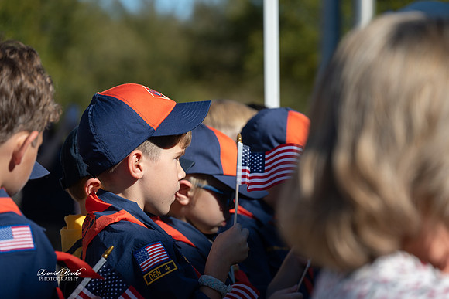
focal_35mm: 200
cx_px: 224
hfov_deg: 10.3
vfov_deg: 6.9
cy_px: 150
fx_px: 2495
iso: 110
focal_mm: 200
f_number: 6.3
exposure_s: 1/500
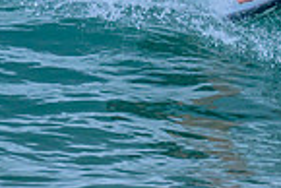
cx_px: 192
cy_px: -100
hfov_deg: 0.8
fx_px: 19385
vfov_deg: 0.6
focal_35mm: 2481
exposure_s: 1/2000
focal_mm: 560
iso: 720
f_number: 8
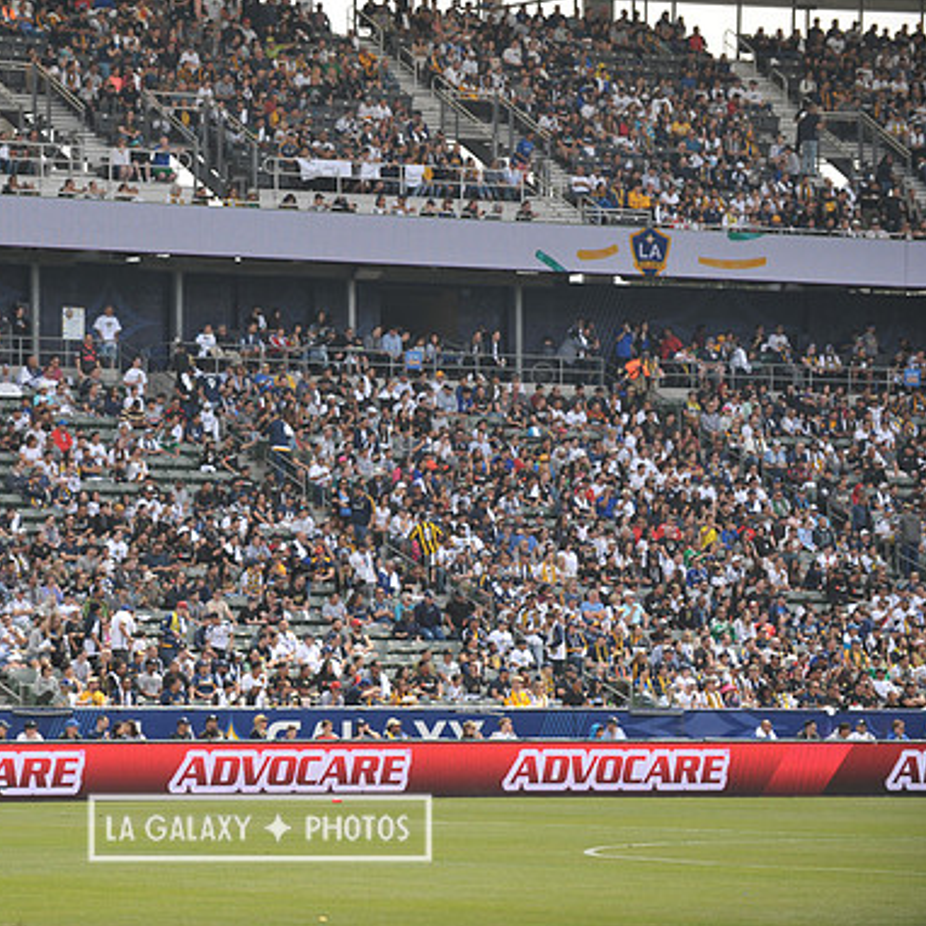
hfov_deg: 10.0
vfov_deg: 10.0
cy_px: 463
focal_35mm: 174
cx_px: 259
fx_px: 5266
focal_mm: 135
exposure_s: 1/2500
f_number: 3.5
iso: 320
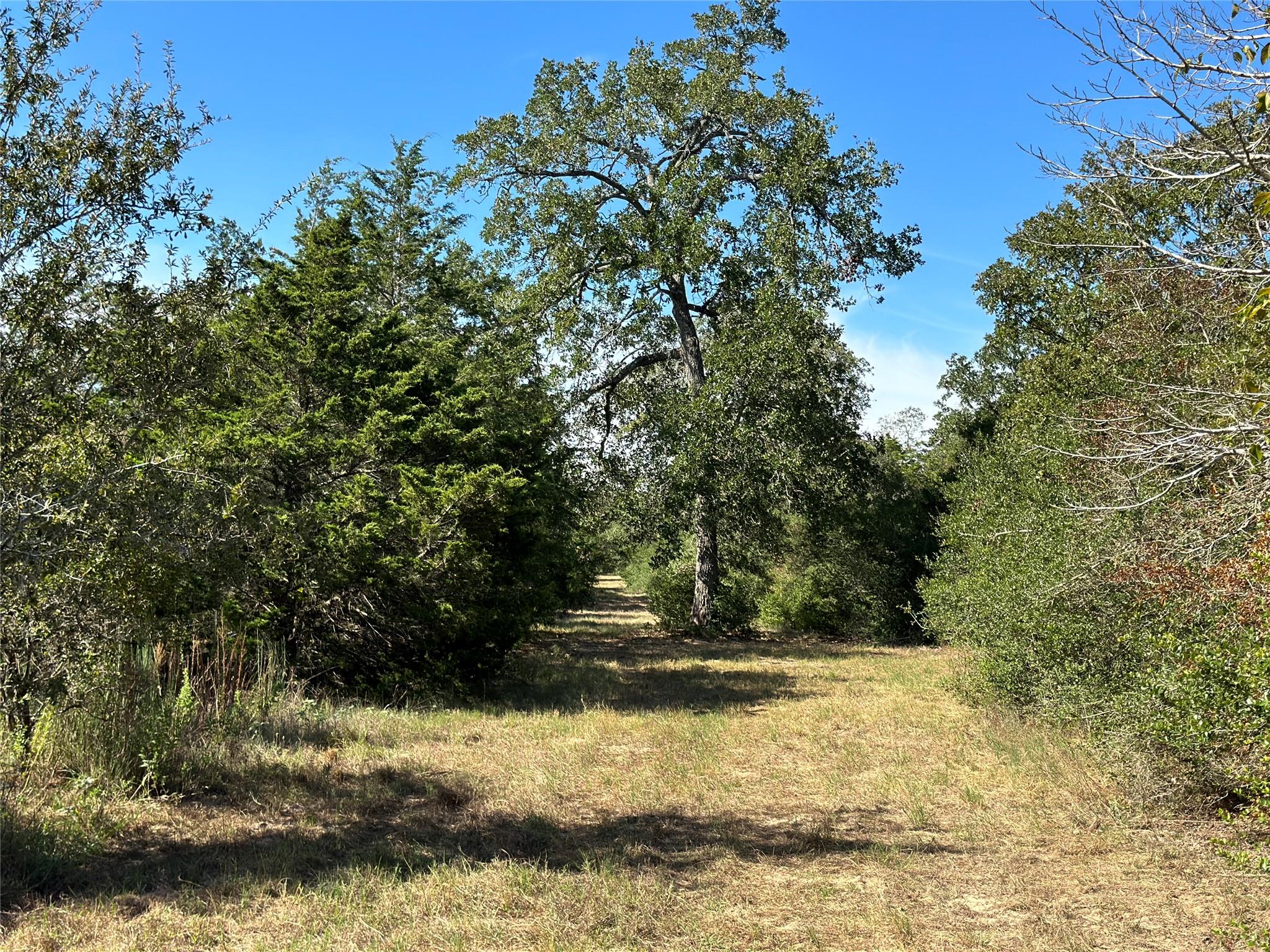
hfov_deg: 39.7
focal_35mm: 48
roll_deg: -3.3
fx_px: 1761
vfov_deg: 30.3
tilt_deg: +4.2
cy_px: 476
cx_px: 635
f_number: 1.78
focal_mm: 6.86
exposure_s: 1/2532
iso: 80
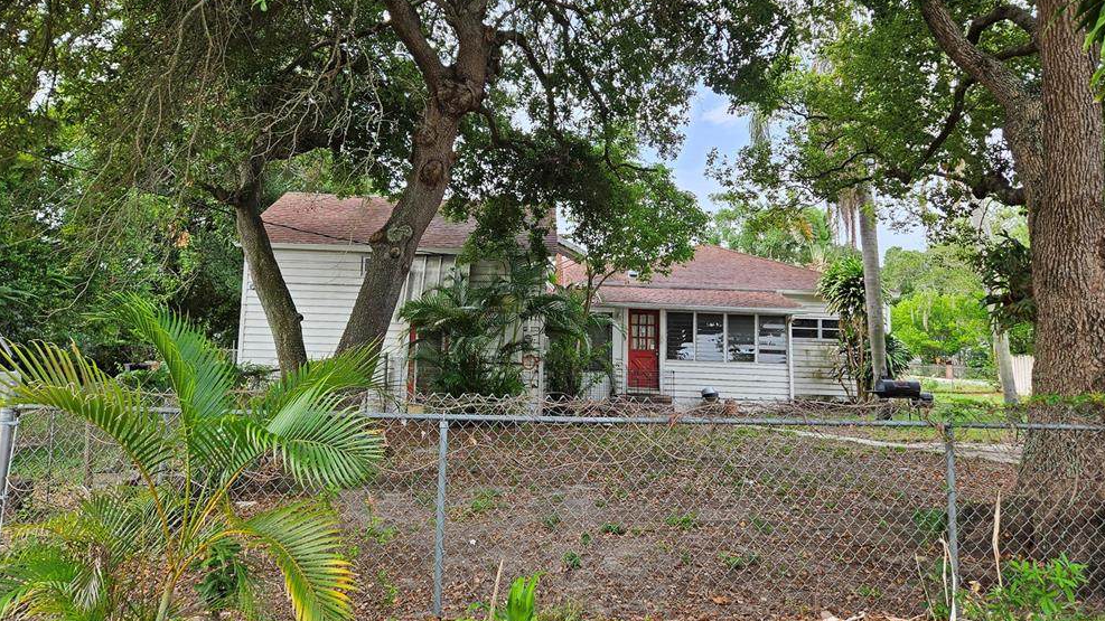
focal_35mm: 26
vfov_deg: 44.3
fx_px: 762
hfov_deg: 71.9
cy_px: 271
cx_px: 552
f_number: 1.8
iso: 32
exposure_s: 1/180
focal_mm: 5.4
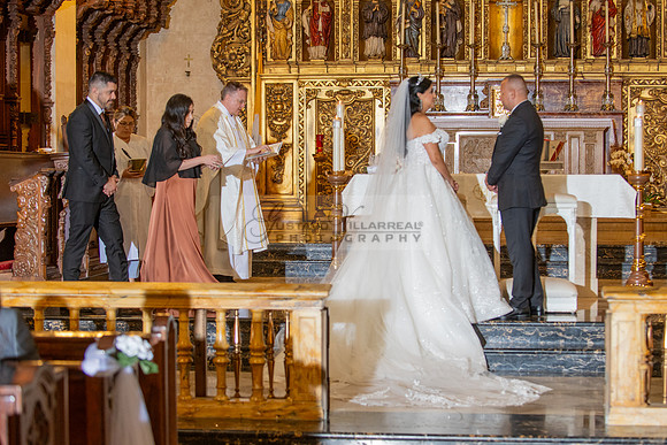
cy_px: 247
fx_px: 1467
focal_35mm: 79
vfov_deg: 17.2
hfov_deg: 25.6
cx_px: 354
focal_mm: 70
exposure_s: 1/200
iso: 1000
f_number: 2.8
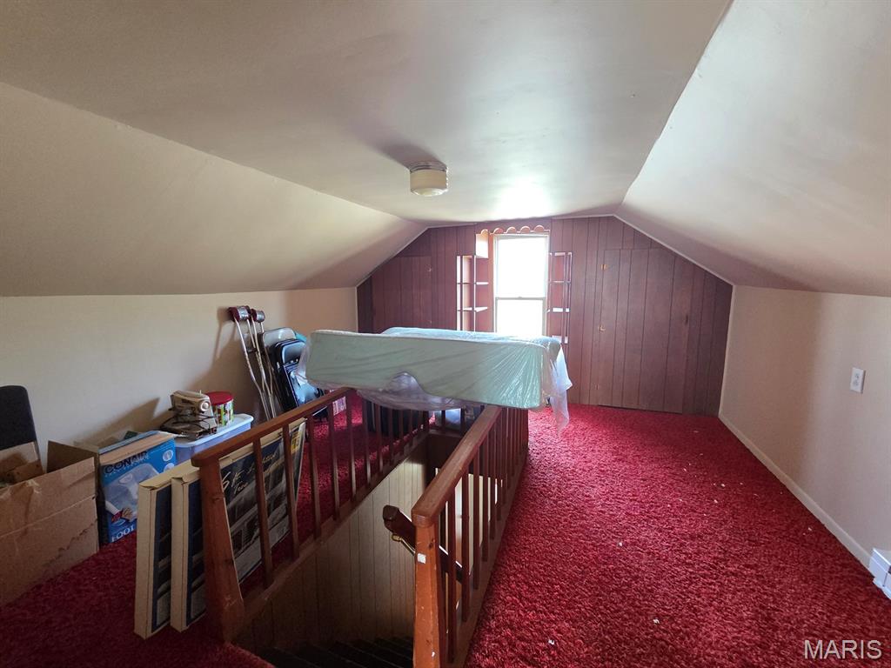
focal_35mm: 13
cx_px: 446
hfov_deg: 106.2
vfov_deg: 89.9
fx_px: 335
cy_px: 334
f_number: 2.2
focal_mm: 2.2
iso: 1250
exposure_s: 1/60
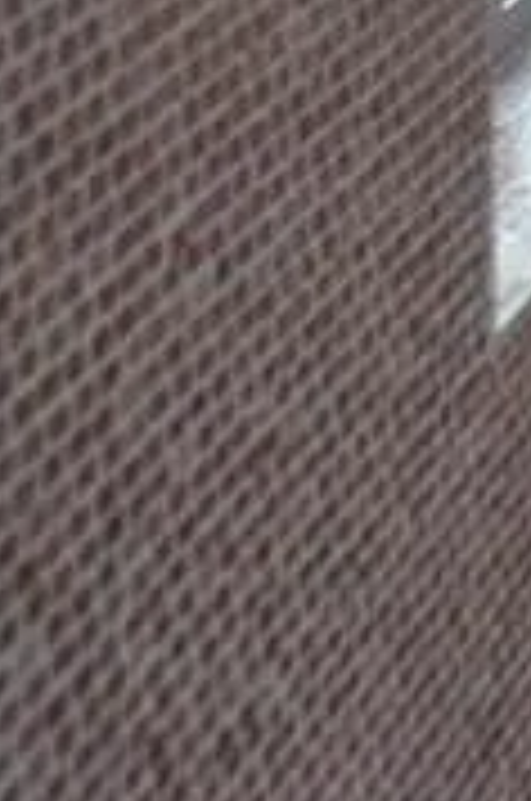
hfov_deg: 7.0
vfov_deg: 9.9
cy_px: -1120
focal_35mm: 182
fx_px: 4042
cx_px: 1408
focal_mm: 18
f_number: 4
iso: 400
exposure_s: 1/60
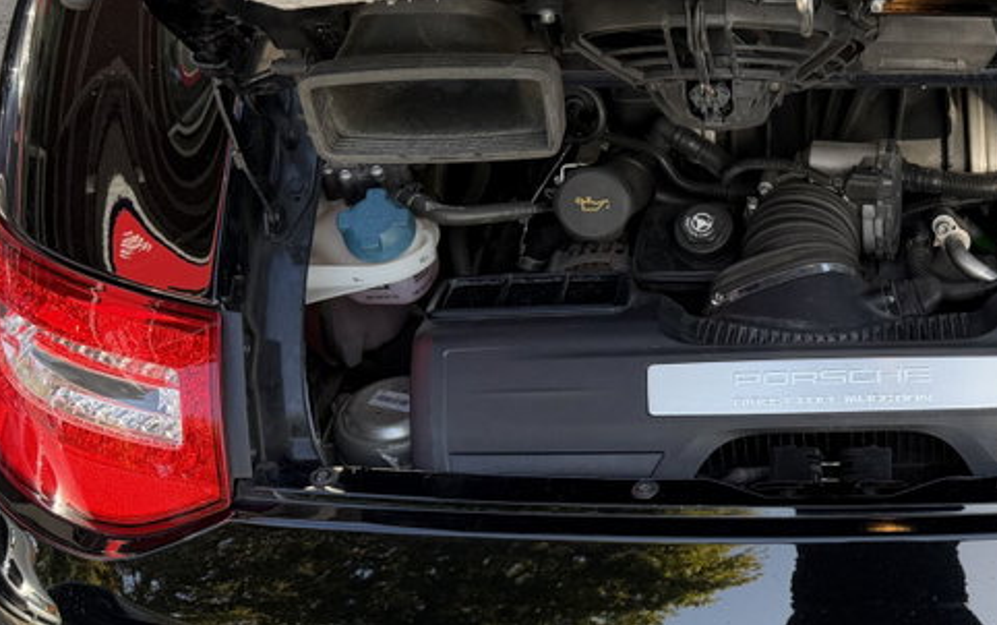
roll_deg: +0.8
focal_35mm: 54
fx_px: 1468
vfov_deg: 23.9
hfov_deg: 35.3
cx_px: 896
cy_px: 230
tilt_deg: -36.4
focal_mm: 6.76
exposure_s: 1/323
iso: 100
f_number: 1.78
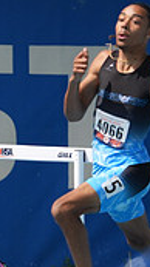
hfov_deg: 0.6
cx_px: -261
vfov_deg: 1.0
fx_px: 14970
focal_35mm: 2112
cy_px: 135
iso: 500
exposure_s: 1/1600
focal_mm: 600
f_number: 6.3
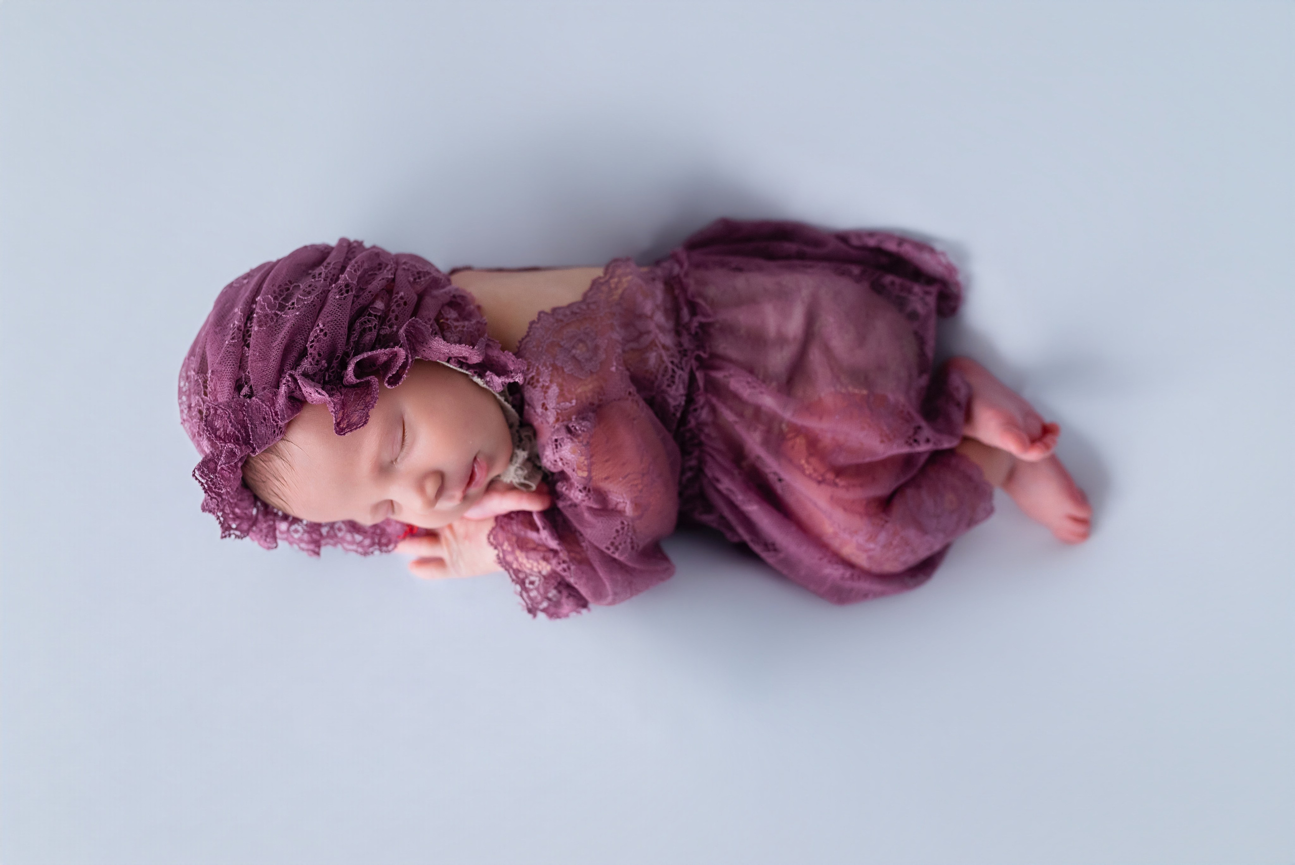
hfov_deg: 54.4
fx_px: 1259
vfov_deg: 37.9
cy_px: 432
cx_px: 648
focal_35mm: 35
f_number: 3.2
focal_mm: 35
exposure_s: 1/400
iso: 1000
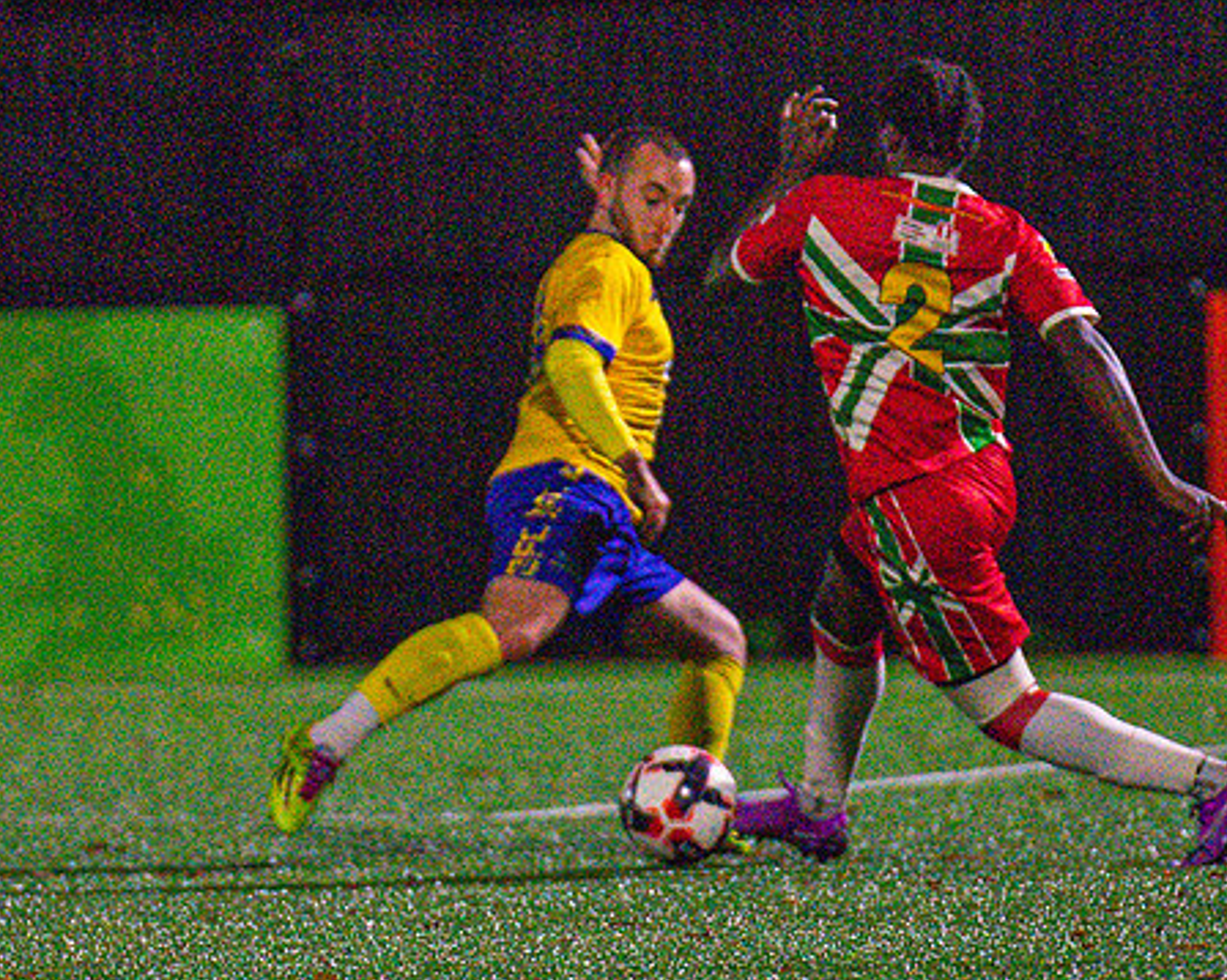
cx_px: 500
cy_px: 537
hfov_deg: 2.6
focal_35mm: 744
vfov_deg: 2.1
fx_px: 27006
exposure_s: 1/2000
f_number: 2.8
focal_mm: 270
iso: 12800
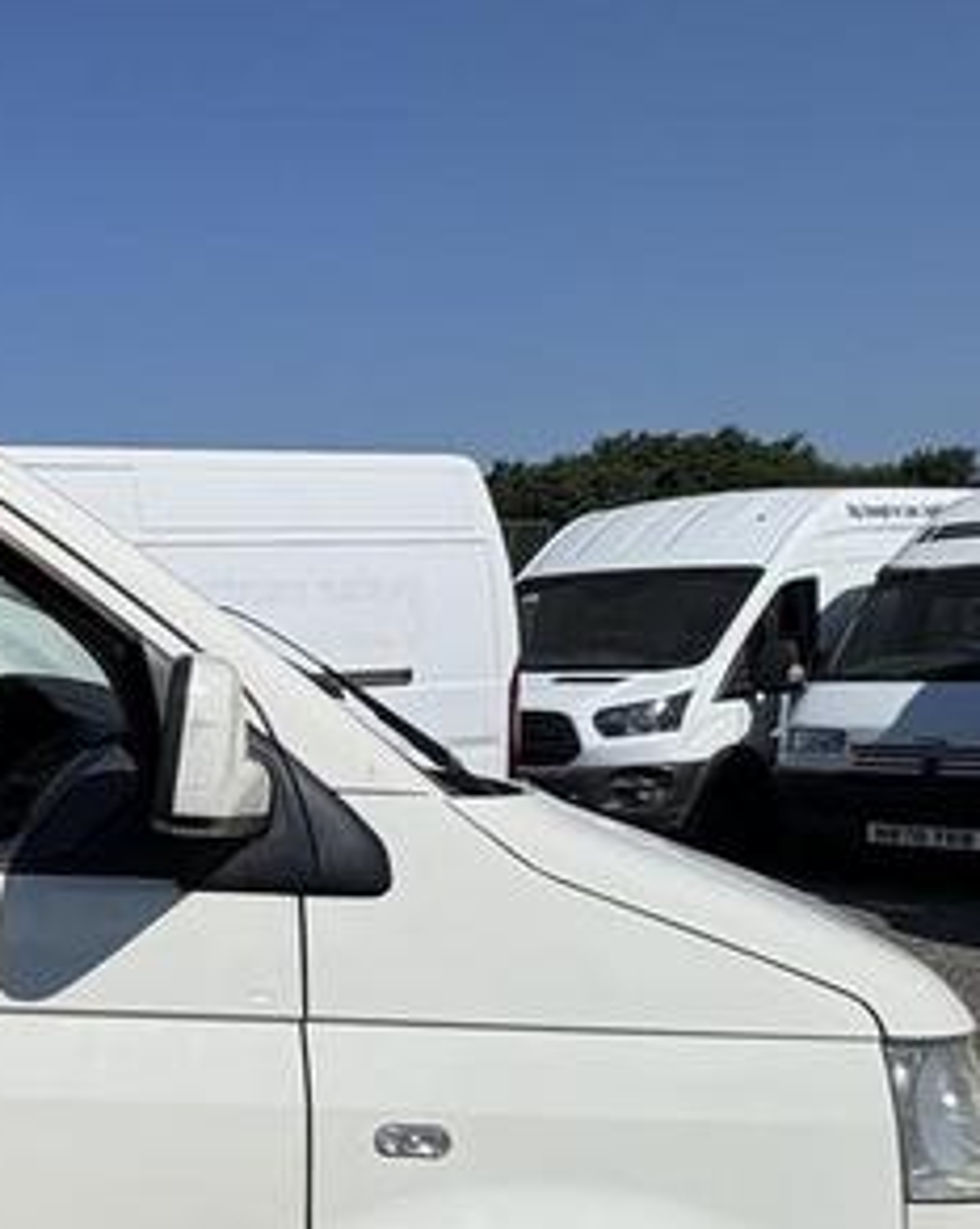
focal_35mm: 42
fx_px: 1525
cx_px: -568
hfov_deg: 25.0
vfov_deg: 43.5
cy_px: 766
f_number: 2.2
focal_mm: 2.22
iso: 50
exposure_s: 1/6135
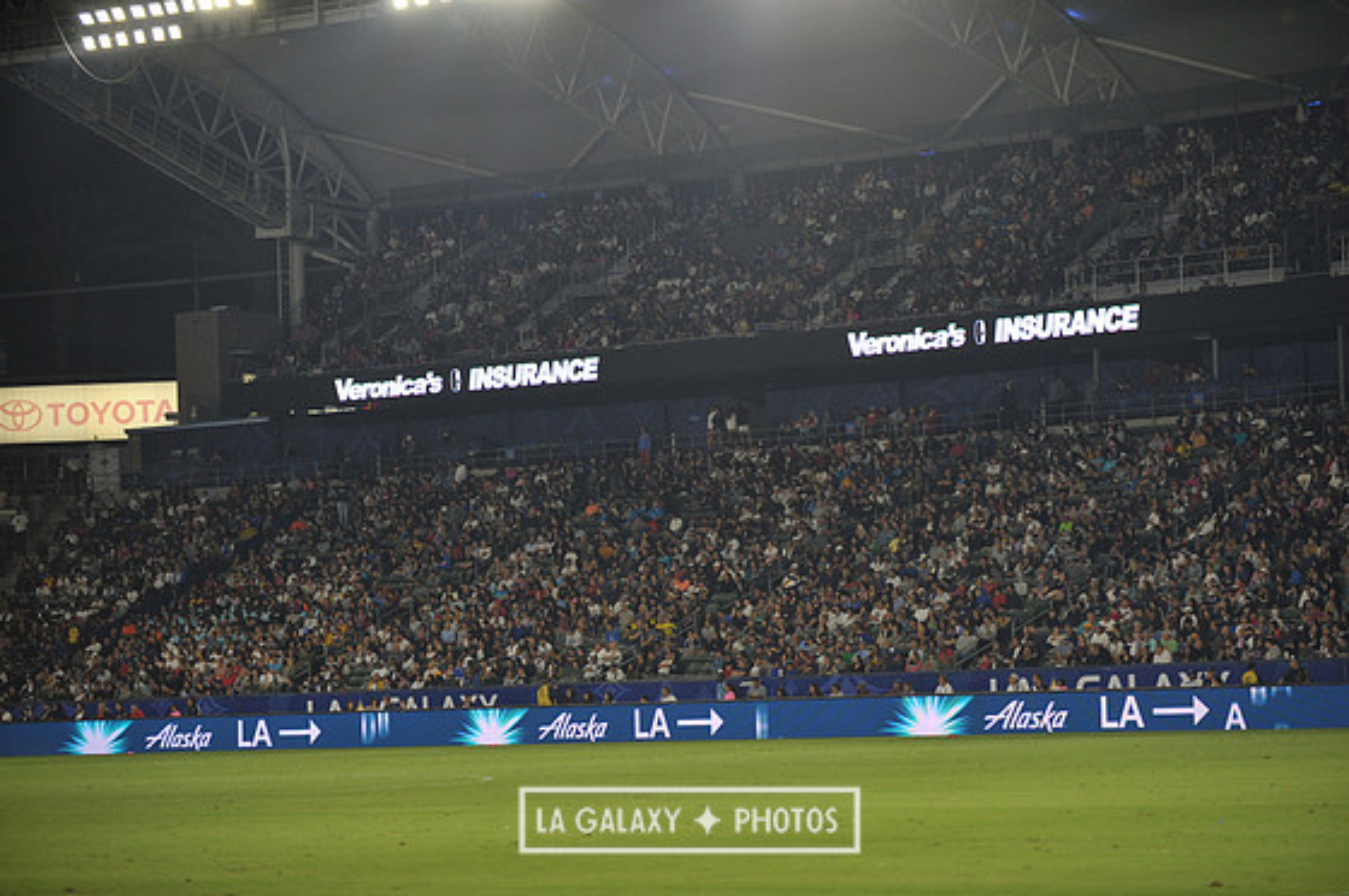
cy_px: 458
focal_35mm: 114
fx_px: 4267
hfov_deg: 18.0
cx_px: 689
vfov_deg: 12.0
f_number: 2.8
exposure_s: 1/1000
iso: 1250
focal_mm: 110
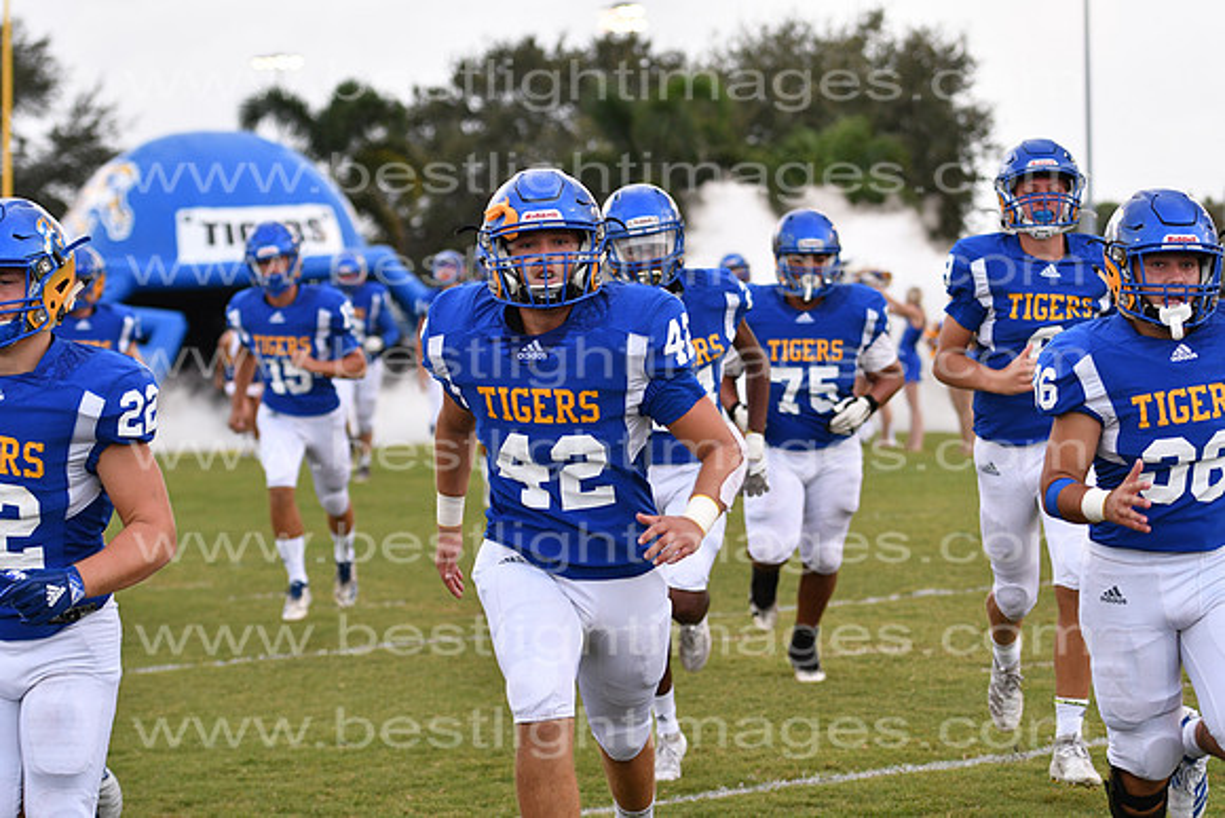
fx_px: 3574
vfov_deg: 13.0
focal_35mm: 105
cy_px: 409
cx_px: 612
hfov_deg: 19.5
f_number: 3.2
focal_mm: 70
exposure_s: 1/1000
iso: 800
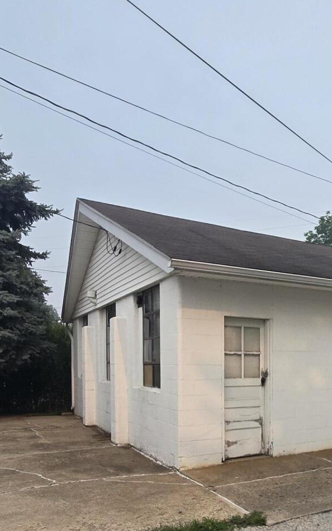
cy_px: 375
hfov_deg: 39.2
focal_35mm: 29
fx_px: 420
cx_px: 315
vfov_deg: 62.2
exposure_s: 1/2551
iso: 50
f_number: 2.2
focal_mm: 2.2
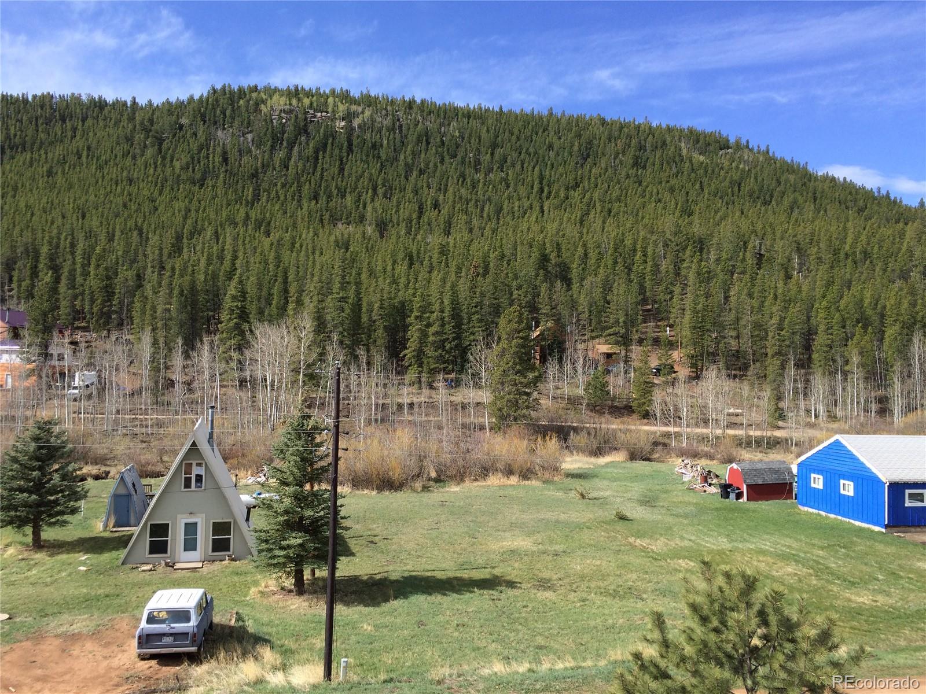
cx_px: 463
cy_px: 347
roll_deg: -1.0
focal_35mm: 29
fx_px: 776
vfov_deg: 48.2
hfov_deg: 61.7
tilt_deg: +2.2
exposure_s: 1/1172
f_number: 2.2
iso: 32
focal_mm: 4.15
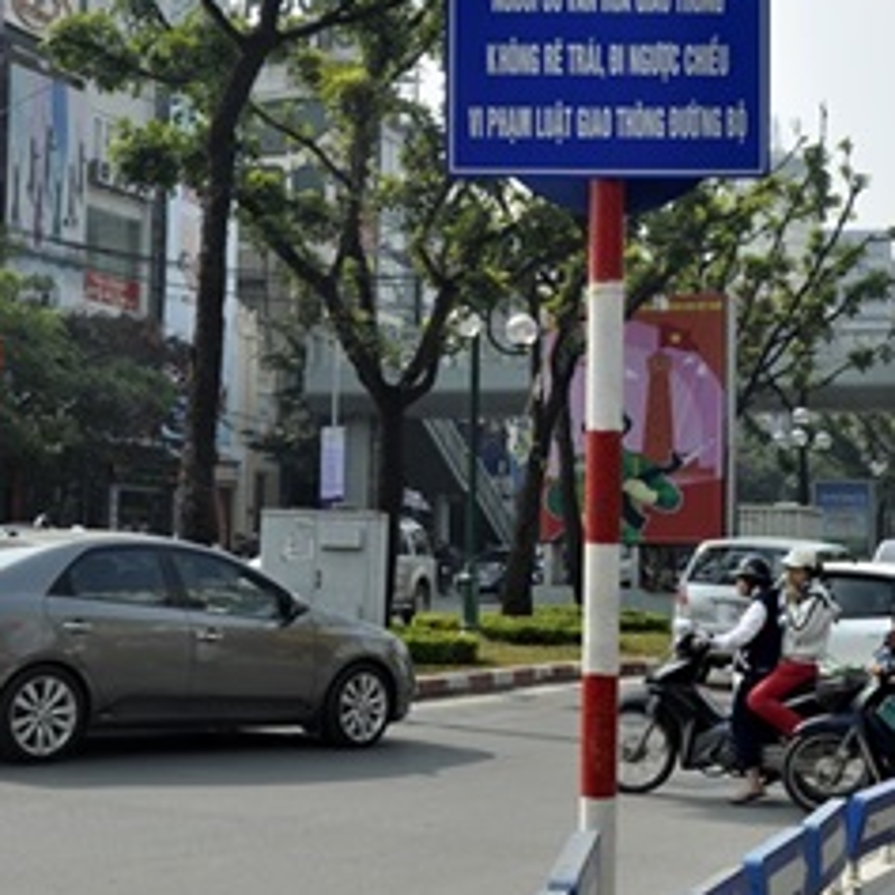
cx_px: 570
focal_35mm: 67
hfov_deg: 25.6
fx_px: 1960
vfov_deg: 25.6
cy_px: 304
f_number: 9
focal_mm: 26
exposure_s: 1/320
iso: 200
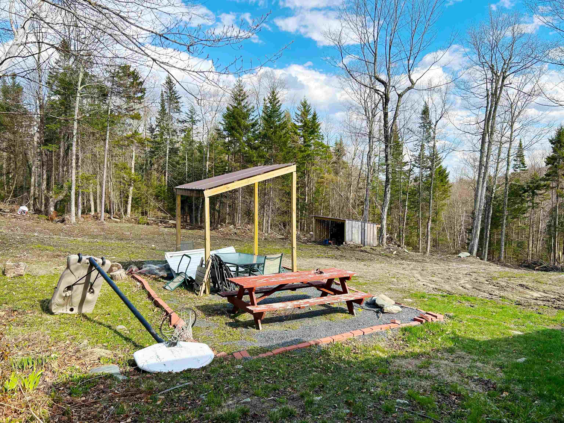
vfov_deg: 53.1
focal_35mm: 26
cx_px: 282
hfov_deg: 67.3
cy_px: 212
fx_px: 424
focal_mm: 5.7
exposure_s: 1/2123
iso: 50
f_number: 1.5
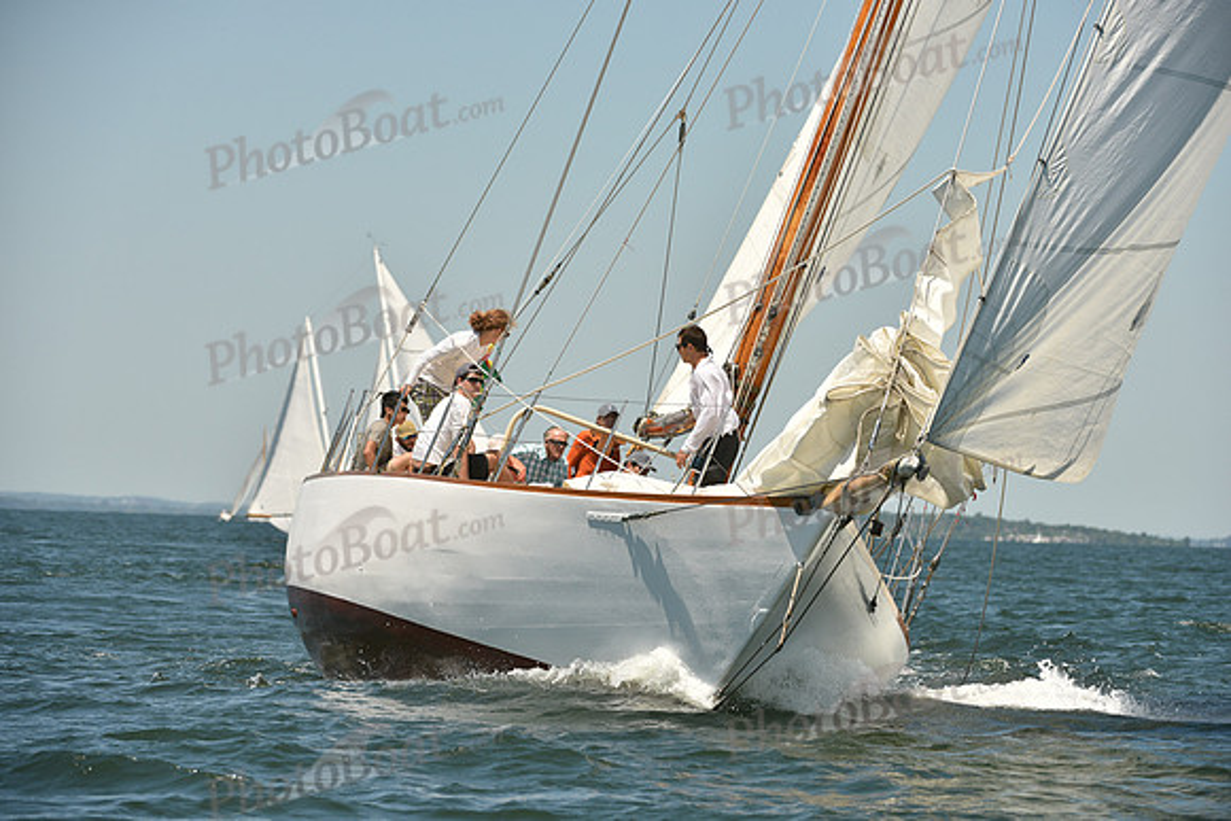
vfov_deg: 6.9
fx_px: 6840
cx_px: 616
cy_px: 410
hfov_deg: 10.3
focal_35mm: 200
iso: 250
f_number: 6.3
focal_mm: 200
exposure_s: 1/1250
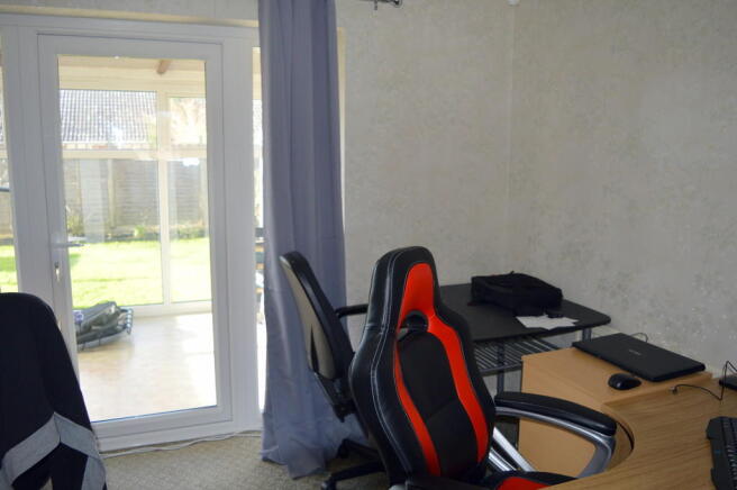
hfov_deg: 67.4
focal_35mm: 27
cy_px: 245
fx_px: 552
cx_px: 368
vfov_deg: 47.8
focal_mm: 18
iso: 280
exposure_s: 1/125
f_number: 4
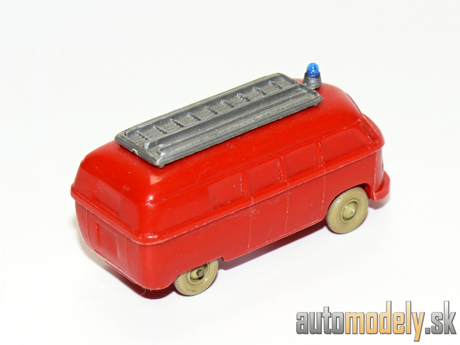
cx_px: 230
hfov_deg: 13.8
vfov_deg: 10.4
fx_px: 1900
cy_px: 172
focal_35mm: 143
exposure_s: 1/30
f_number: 4
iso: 100
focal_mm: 16.9
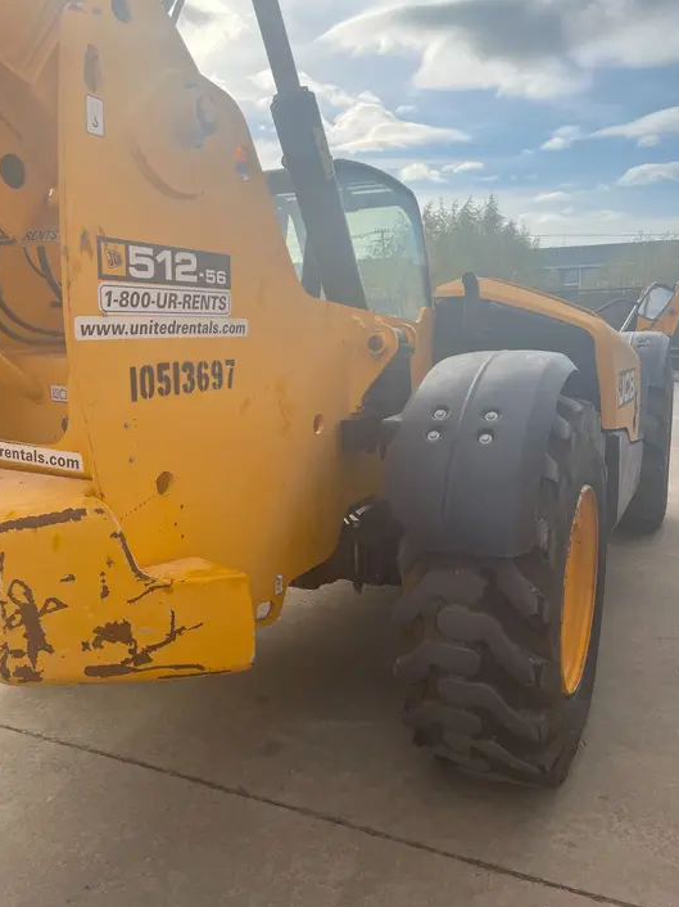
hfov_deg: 51.3
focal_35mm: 27
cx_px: 348
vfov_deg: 65.3
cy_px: 449
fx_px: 707
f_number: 1.6
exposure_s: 1/2212
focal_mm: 4.2
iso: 50
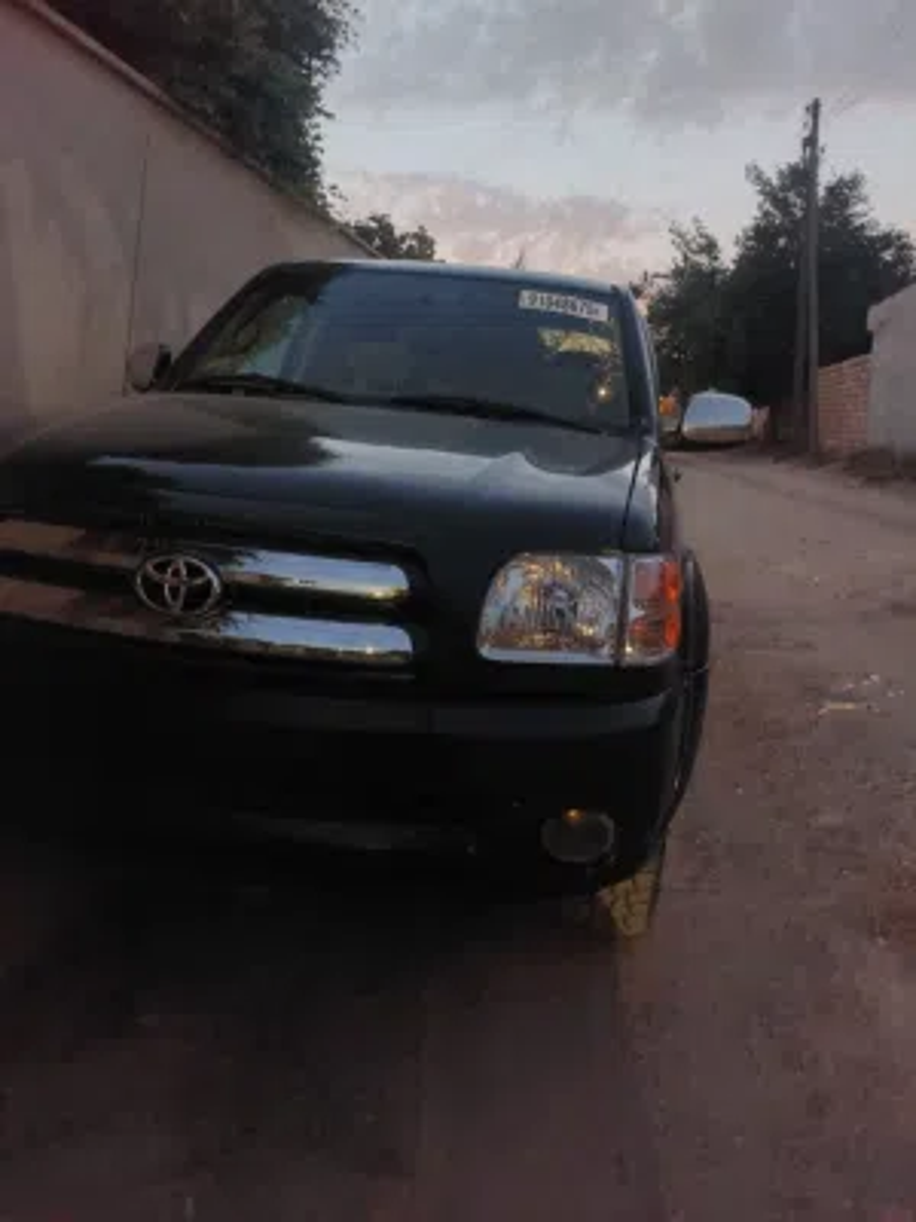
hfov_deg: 54.9
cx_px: 458
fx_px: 882
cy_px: 611
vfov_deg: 69.4
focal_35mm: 25
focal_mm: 5.23
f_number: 1.8
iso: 2500
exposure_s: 1/14
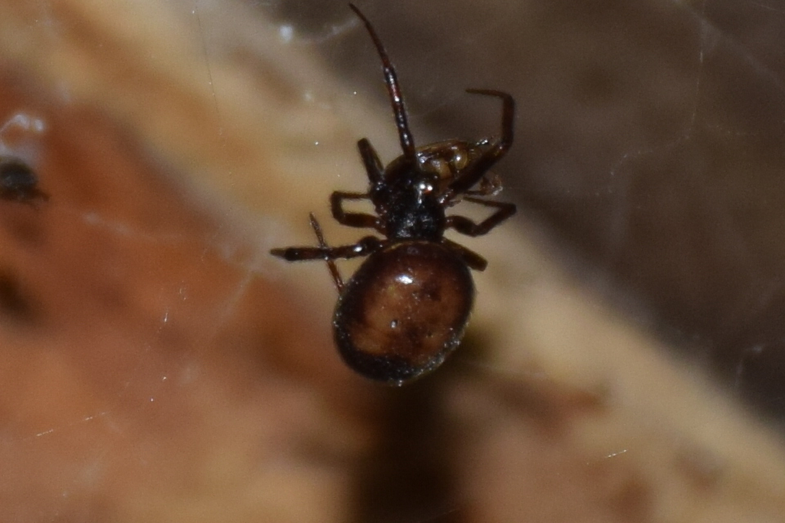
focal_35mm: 210
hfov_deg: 9.8
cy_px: 262
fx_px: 4579
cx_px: 392
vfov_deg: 6.5
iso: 320
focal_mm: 140
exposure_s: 1/60
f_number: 5.6
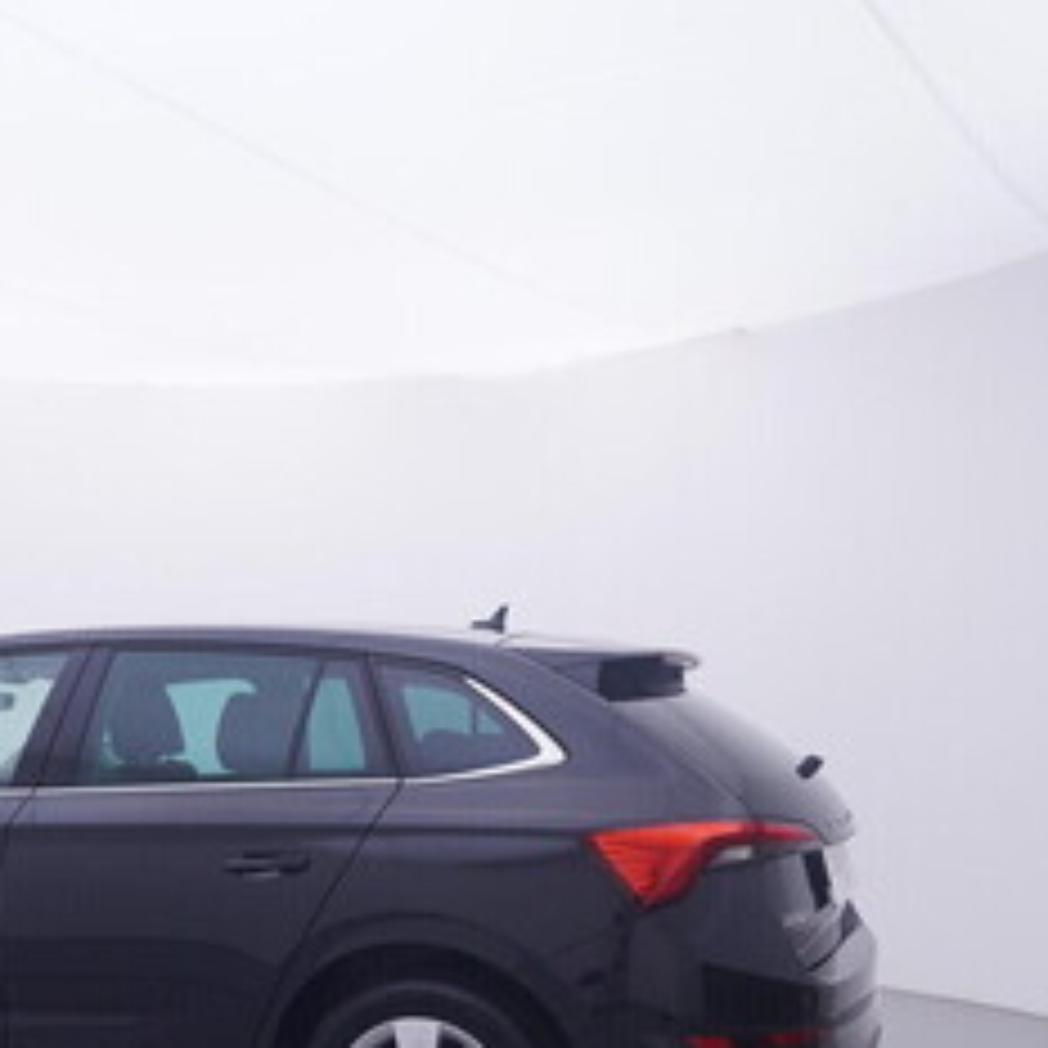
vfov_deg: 36.6
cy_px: 803
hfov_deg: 36.1
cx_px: 182
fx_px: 1541
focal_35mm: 45
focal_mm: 15
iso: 200
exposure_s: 1/80
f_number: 5
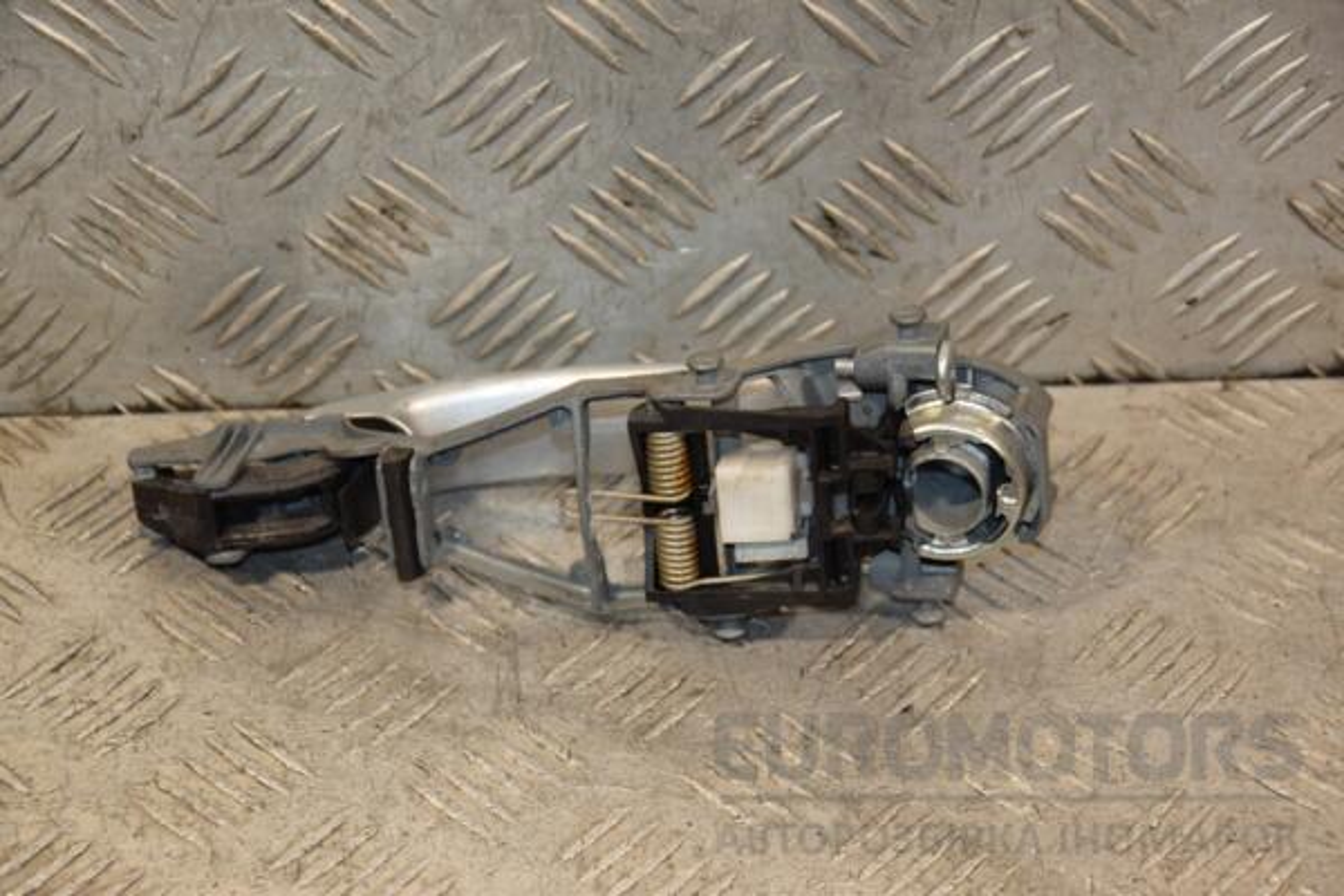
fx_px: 3696
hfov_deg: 20.6
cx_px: 672
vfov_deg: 13.8
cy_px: 448
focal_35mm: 99
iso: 800
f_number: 5.3
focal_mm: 66
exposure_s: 1/160
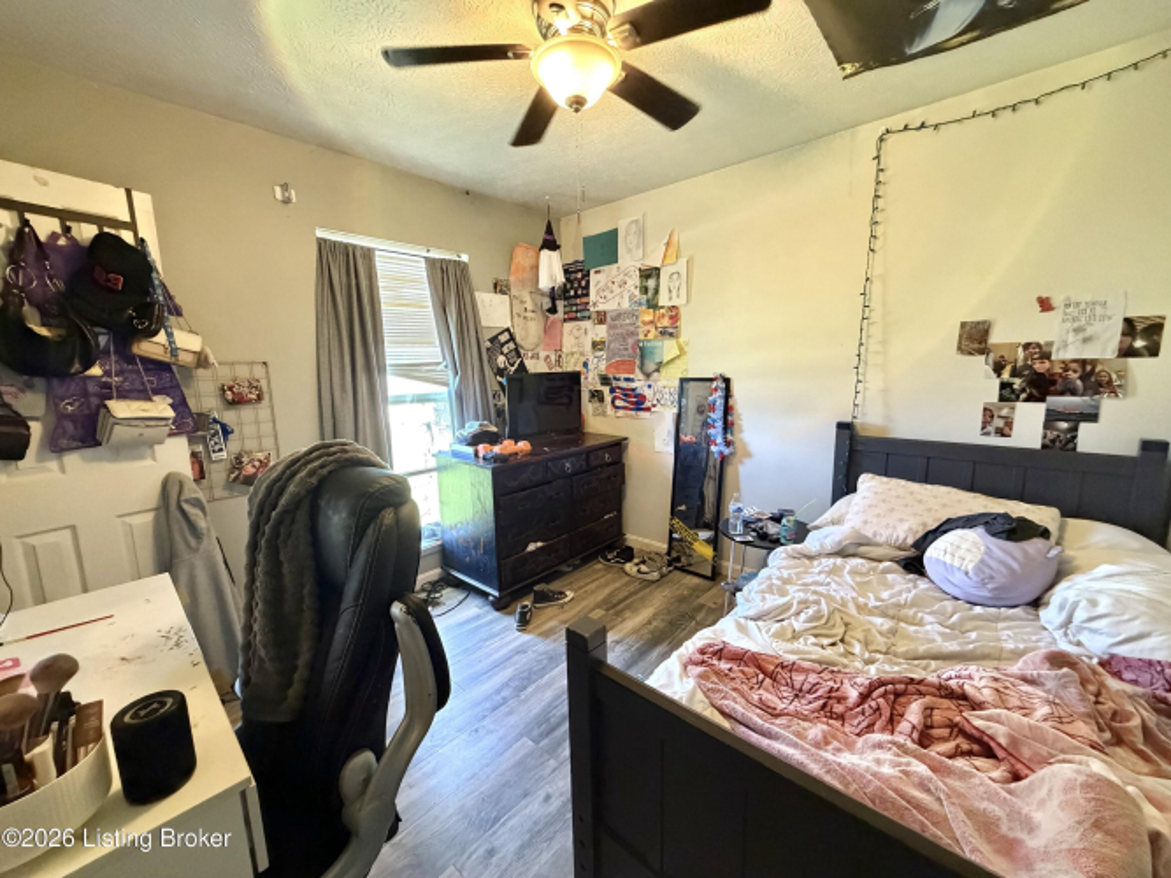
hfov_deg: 102.1
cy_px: 439
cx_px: 586
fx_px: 474
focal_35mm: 14
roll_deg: +1.5
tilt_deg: -9.2
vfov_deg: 85.7
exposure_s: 1/60
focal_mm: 2.22
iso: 800
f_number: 2.2
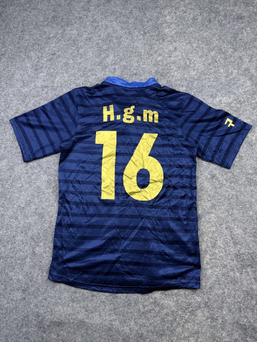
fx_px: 238
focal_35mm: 24
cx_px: 128
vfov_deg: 71.6
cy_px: 171
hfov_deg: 56.8
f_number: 1.78
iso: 64
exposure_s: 1/121
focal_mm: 6.76
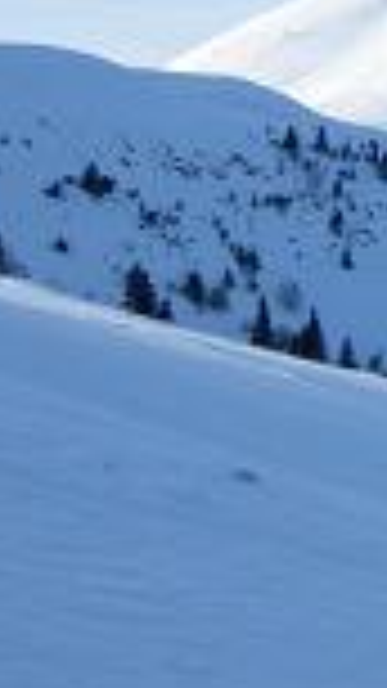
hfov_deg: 10.5
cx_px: 688
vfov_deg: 18.9
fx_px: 1990
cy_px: -52
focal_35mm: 109
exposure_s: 1/320
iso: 50
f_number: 4.2
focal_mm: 5
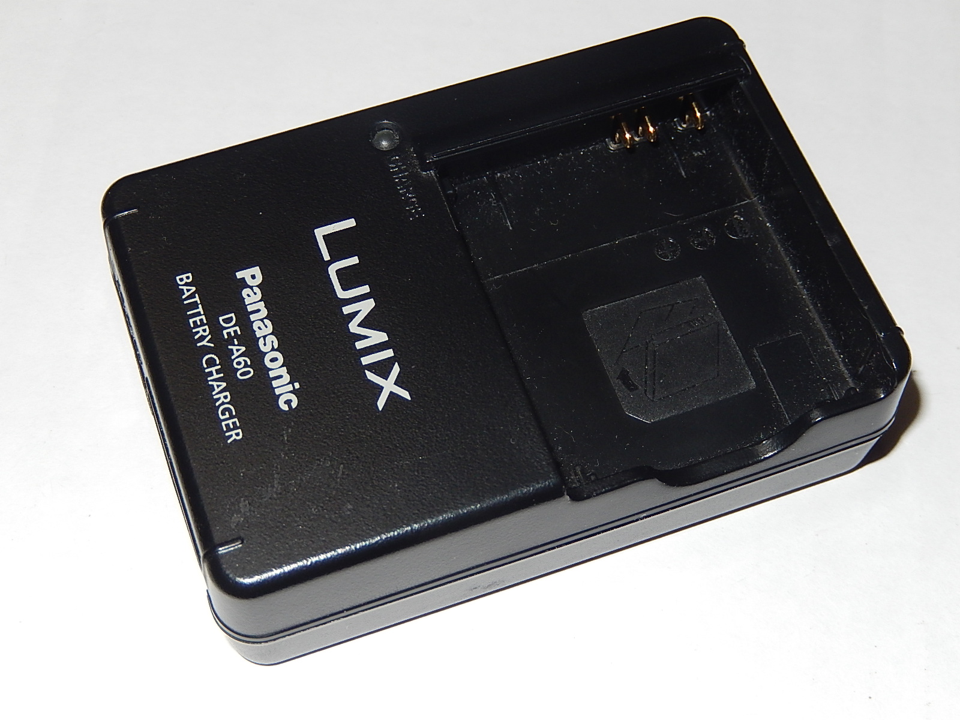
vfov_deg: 25.2
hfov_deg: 33.2
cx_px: 480
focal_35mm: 58
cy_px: 360
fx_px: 1609
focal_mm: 10.4
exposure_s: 1/30
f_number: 9.2
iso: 200
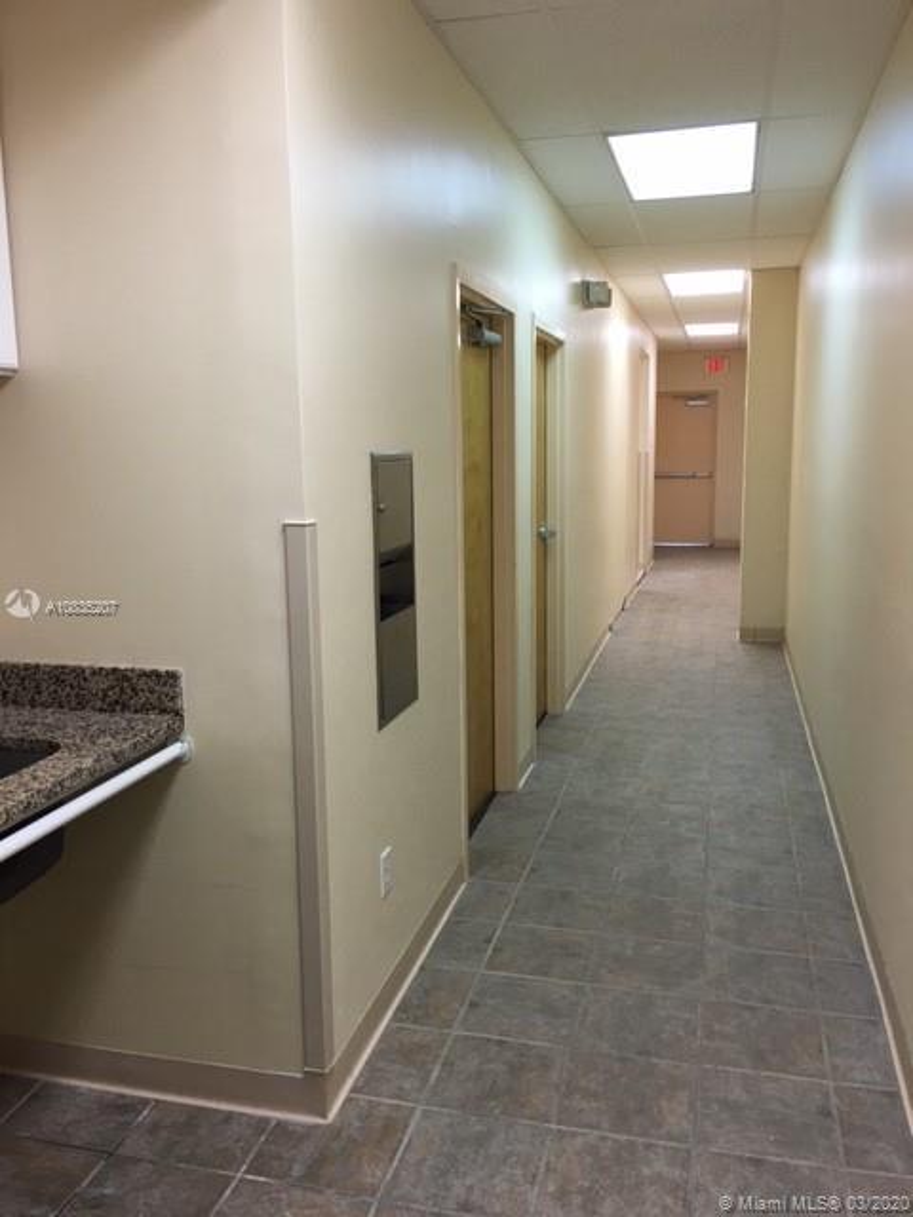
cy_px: 608
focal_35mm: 29
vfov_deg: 61.7
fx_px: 1020
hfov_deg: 48.2
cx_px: 456
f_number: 2.2
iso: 25
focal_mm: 4.15
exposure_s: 1/30
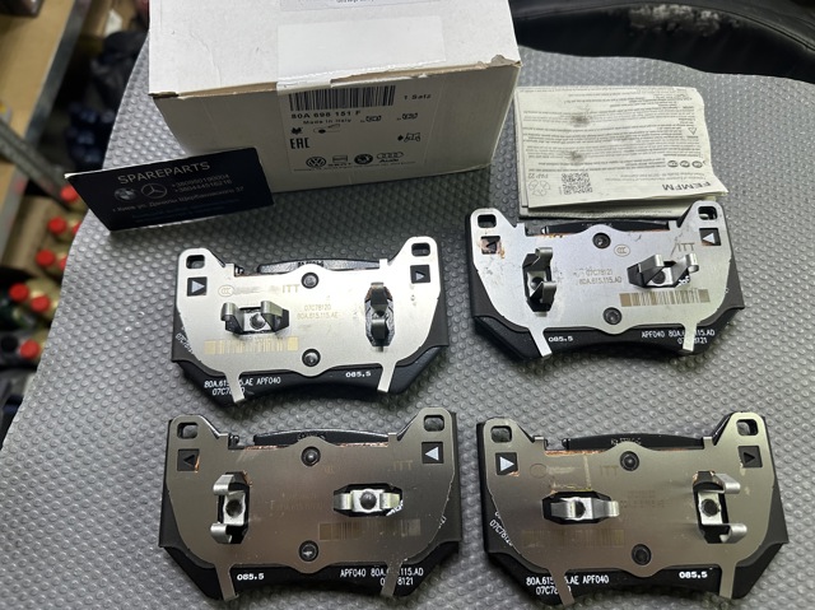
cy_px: 305
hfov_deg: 71.6
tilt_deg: -72.1
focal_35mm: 24
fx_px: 565
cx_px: 408
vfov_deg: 56.8
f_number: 1.78
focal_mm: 6.86
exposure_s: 1/121
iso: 160
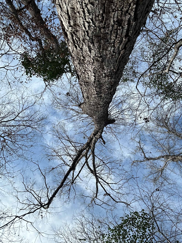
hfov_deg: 46.8
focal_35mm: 30
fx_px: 210
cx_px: 91
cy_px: 122
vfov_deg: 60.0
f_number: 1.9
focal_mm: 2.69
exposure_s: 1/1348
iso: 25
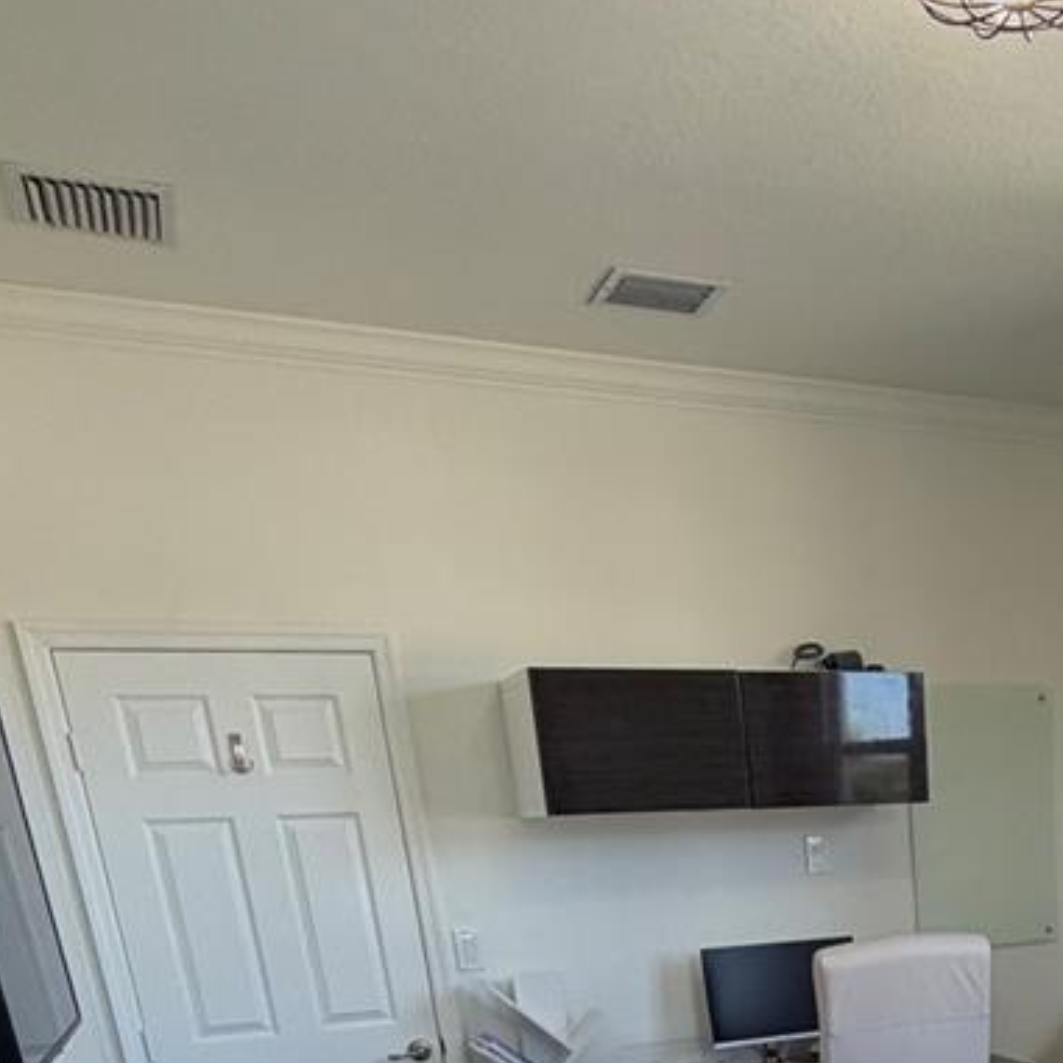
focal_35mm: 39
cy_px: 1281
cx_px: 996
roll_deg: +3.6
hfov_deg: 39.1
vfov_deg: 34.3
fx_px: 1355
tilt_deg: -18.6
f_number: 2.2
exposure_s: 1/120
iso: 125
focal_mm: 2.22
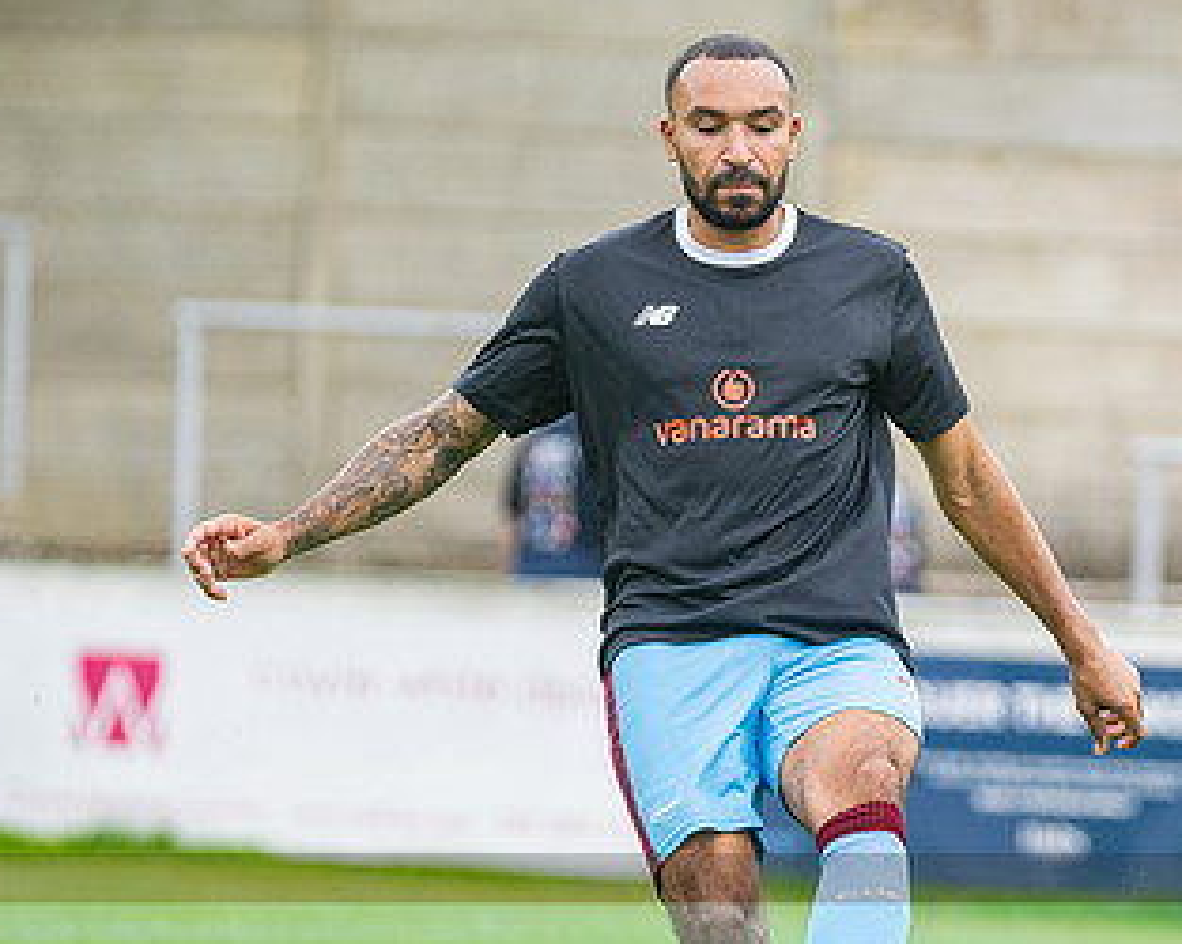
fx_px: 16746
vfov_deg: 3.2
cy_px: 576
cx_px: 1023
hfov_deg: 4.0
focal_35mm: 479
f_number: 2.8
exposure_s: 1/1250
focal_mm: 195
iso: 400
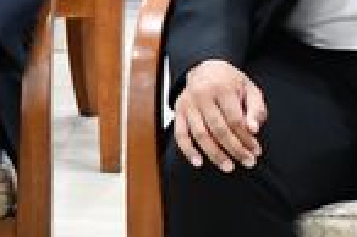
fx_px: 3130
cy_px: -214
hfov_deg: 6.4
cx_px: -315
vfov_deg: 4.3
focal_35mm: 316
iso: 3200
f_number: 4
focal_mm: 30
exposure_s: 1/80
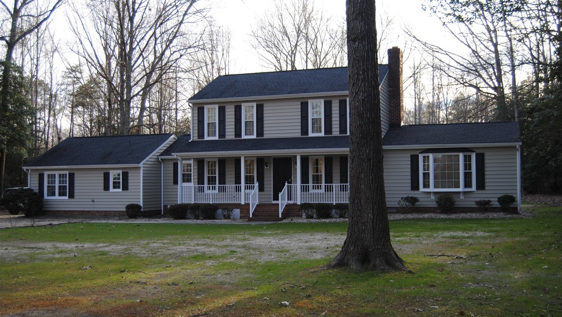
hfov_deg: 49.4
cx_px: 281
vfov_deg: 29.0
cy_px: 180
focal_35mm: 41
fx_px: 611
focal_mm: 26
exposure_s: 1/125
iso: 100
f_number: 4
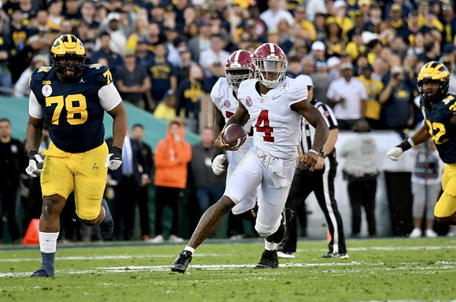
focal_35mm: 600
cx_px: 228
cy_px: 151
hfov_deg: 3.4
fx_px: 7583
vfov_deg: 2.3
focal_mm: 400
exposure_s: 1/1250
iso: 1600
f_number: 5.6
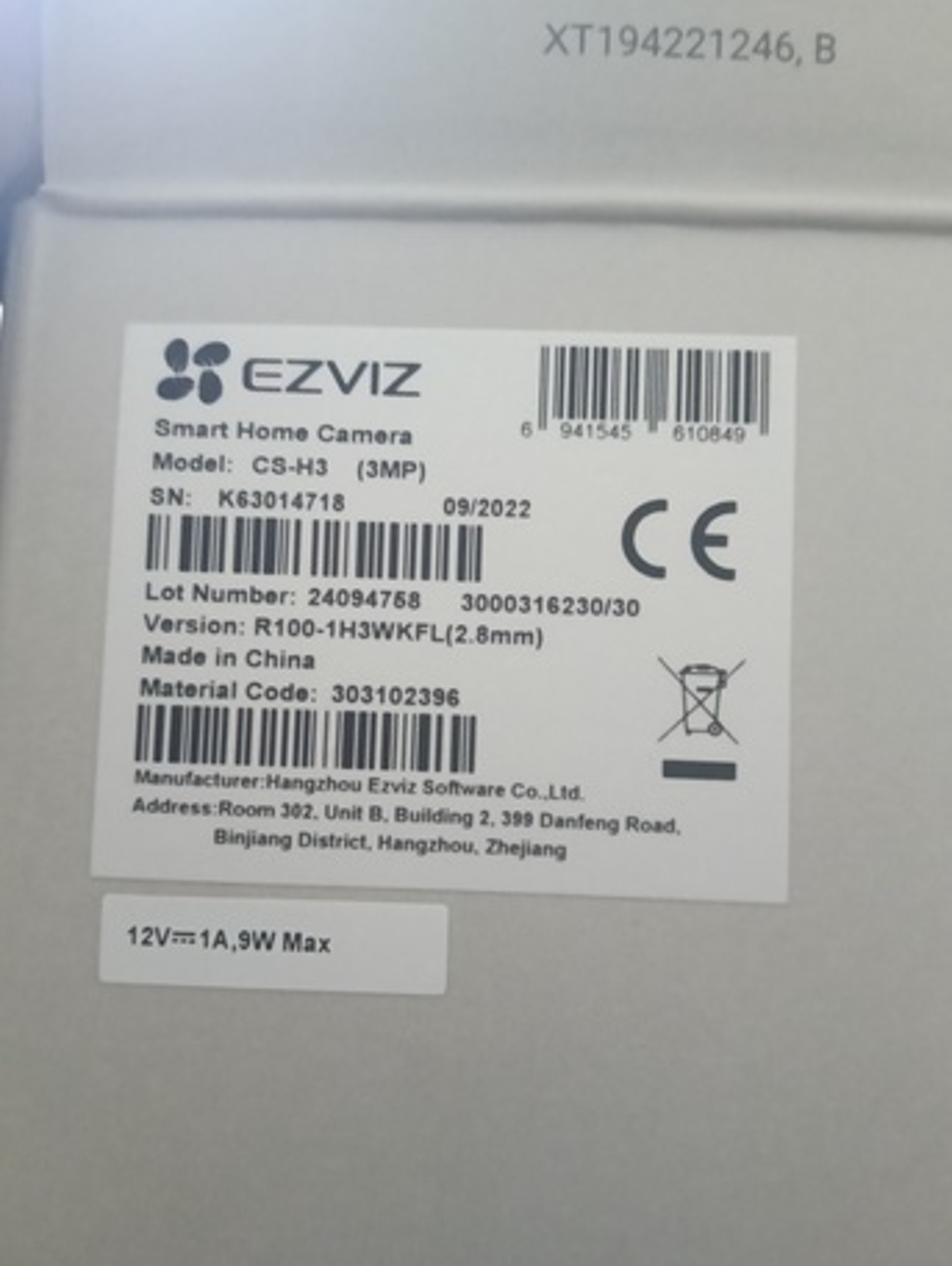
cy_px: 633
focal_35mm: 27
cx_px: 476
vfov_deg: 65.3
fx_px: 988
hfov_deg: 51.4
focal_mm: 3.98
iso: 2500
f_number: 1.8
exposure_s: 1/14.3
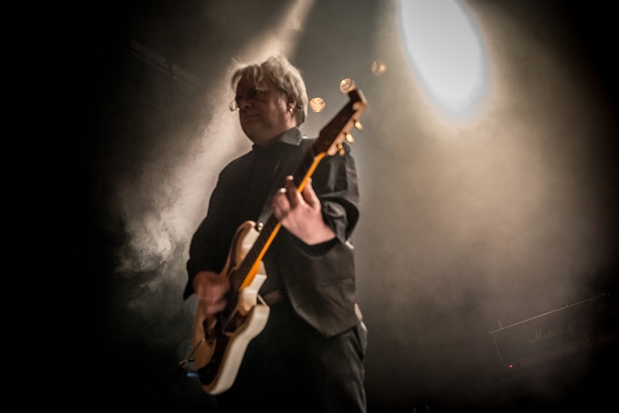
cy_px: 206
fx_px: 723
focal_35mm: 42
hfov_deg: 46.4
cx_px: 310
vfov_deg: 31.9
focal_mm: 42
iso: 2500
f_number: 2.8
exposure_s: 1/80
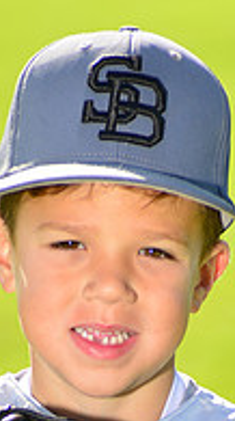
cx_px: 87
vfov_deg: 3.7
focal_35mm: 578
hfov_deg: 2.1
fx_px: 6434
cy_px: 464
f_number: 5
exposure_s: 1/250
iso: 100
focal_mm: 185
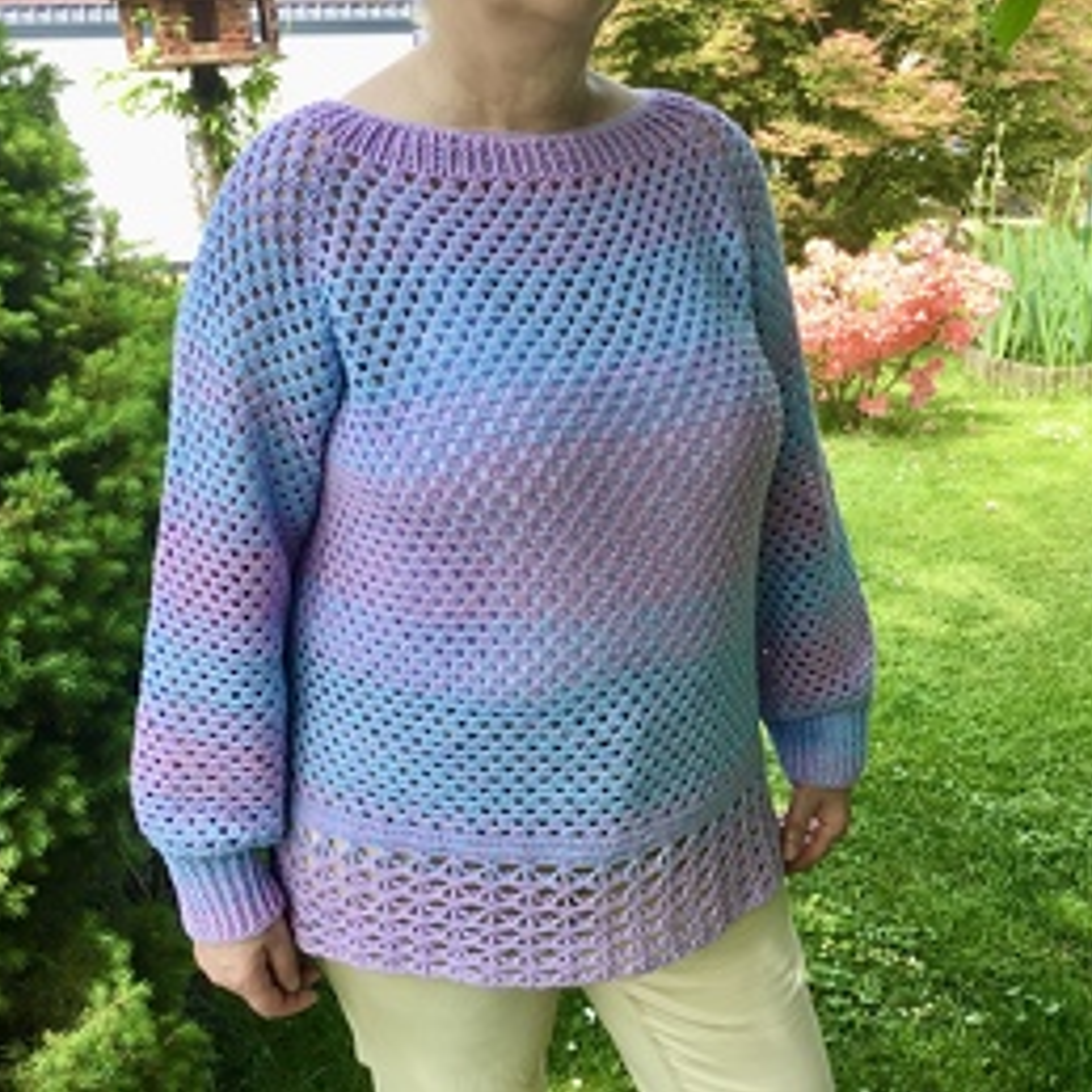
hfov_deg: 44.9
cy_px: 548
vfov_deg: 44.9
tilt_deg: -18.9
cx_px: 516
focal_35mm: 37
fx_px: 1321
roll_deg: +1.5
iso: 25
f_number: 2.4
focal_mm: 3.3
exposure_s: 1/111
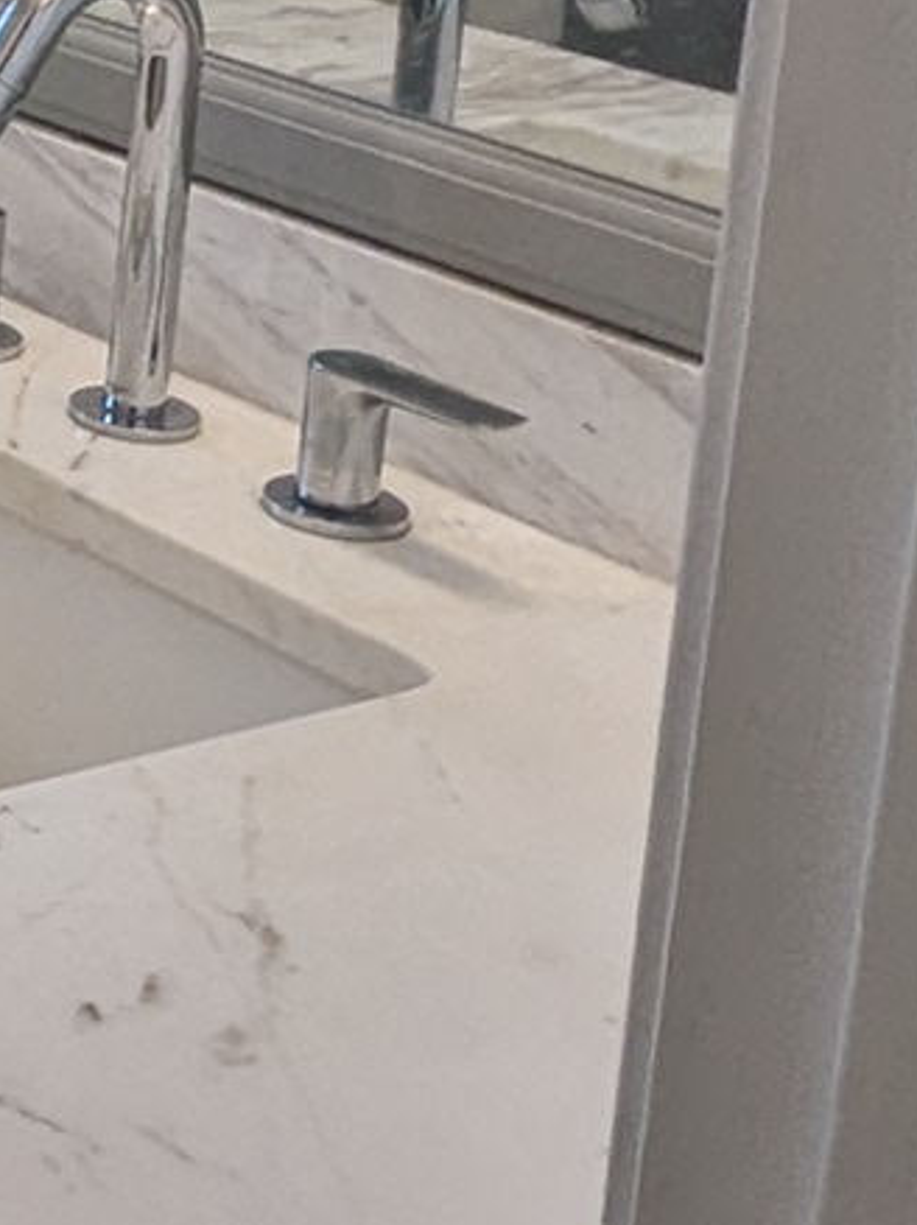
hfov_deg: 13.1
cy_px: -143
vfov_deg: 23.9
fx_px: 2687
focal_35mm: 76
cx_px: -1437
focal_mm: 1.95
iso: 65
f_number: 2.2
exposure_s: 1/120
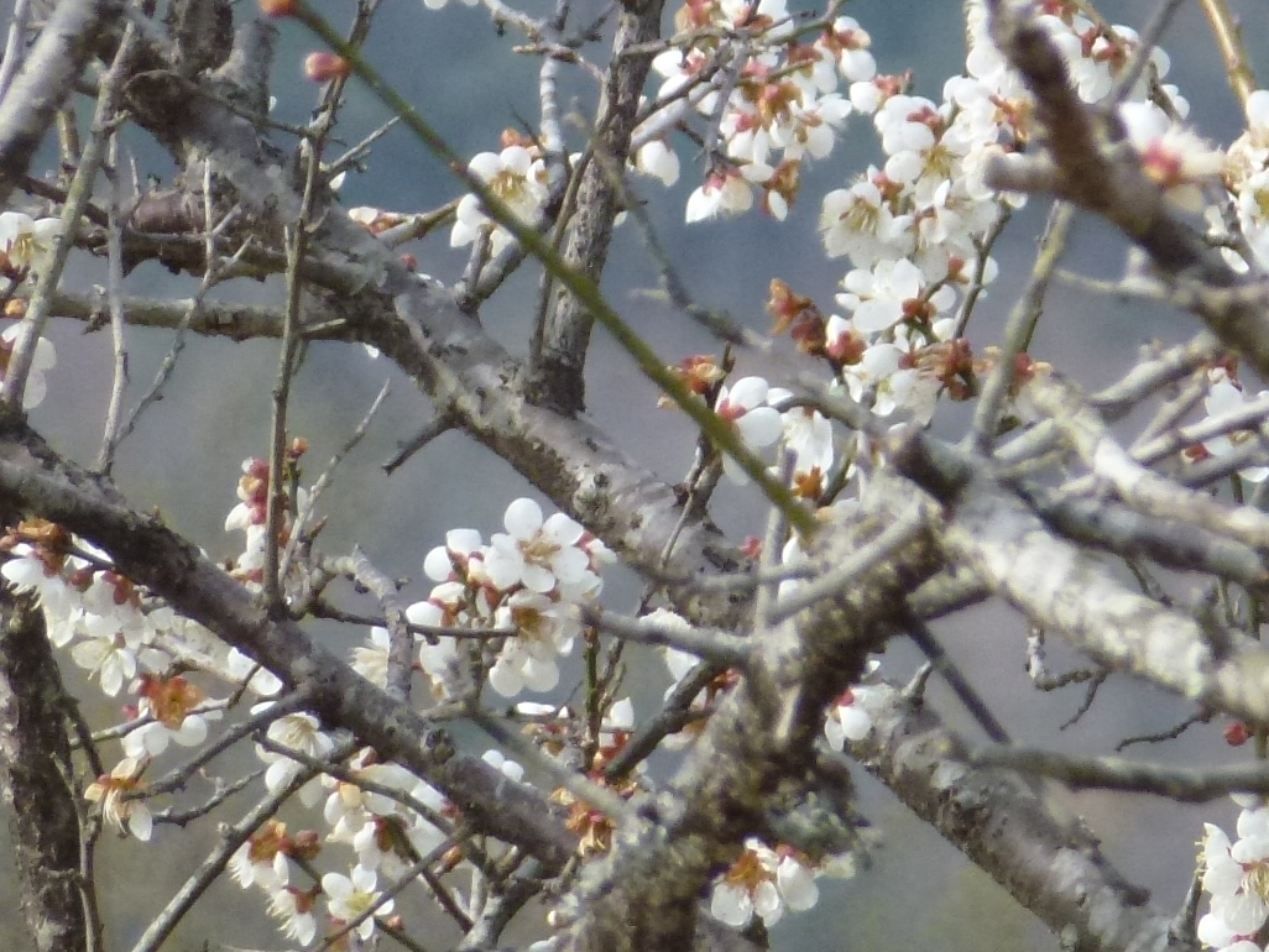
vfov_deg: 1.6
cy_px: 111
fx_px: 35128
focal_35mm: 958
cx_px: 584
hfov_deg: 2.1
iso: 320
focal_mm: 68.8
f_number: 5.9
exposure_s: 1/500
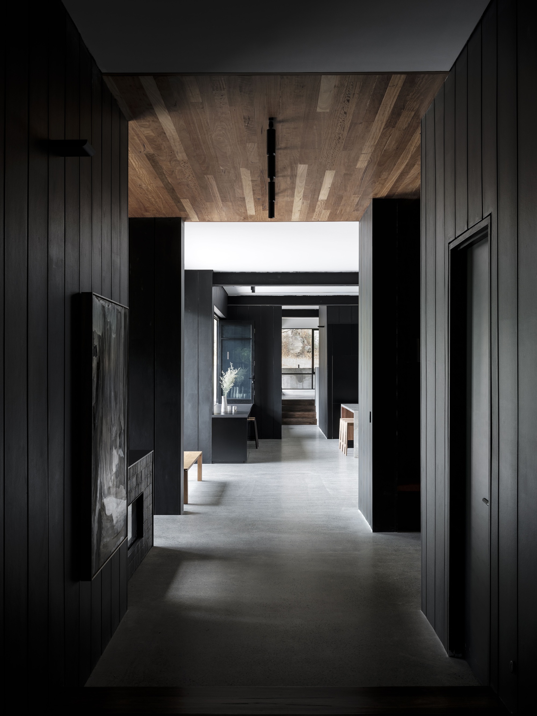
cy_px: 358
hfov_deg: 36.0
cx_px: 268
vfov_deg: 46.8
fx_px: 827
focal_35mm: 40
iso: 100
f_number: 11
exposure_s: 1.9
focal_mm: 50
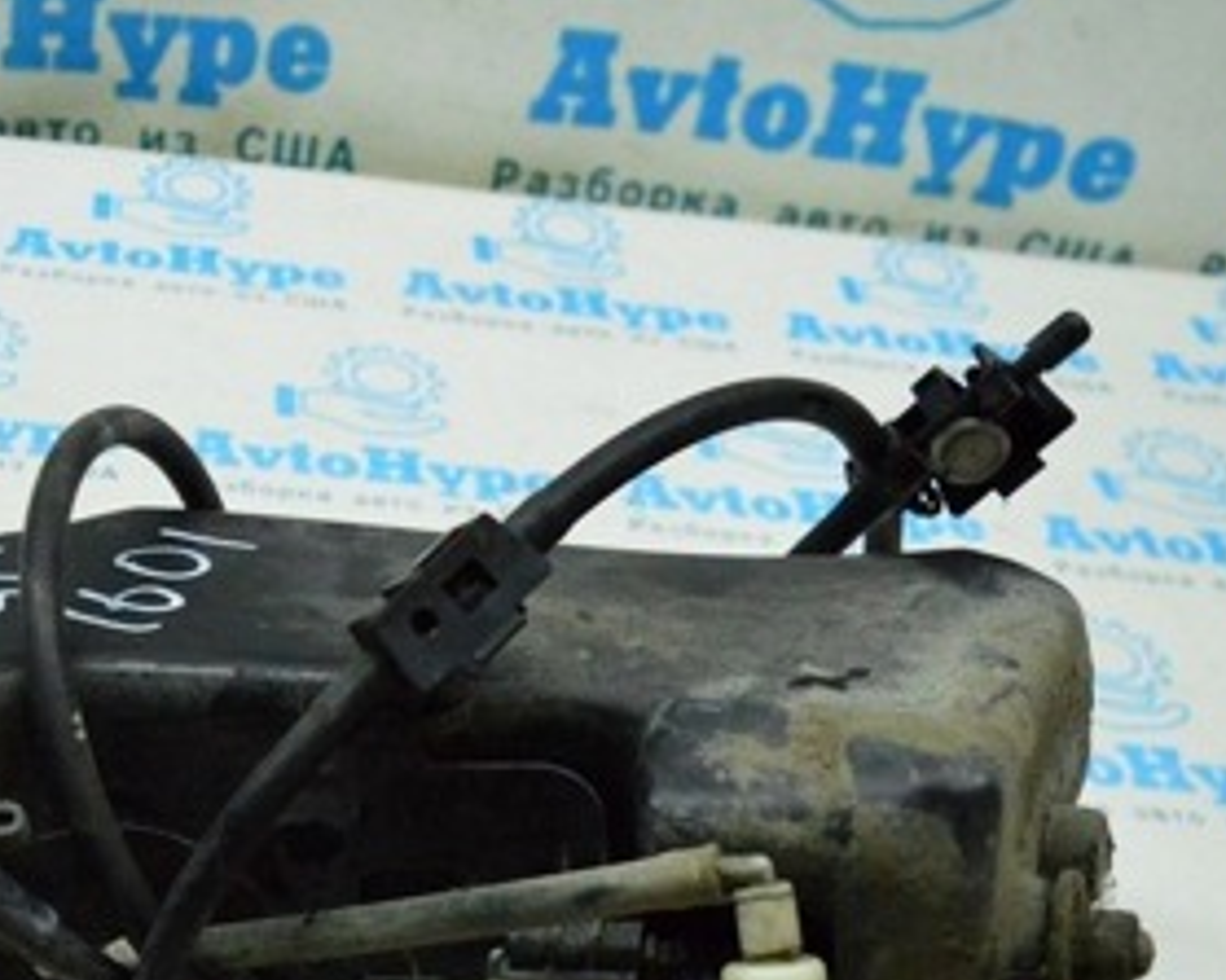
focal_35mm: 58
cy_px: 789
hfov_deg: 31.6
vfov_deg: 25.7
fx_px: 2104
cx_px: 229
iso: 6400
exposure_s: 1/1000
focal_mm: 18
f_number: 3.5
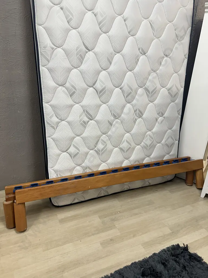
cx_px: 104
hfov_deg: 56.8
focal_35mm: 24
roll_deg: -3.1
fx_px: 192
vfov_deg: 71.6
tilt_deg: -21.6
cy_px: 139
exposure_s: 1/100
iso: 100
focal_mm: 6.86
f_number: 1.78
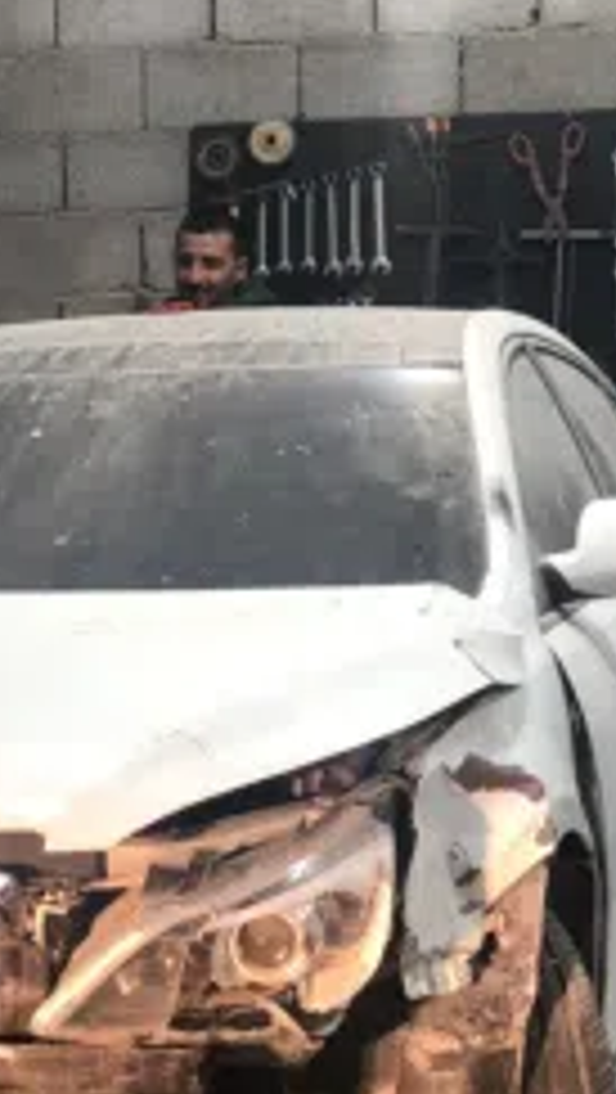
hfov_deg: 8.1
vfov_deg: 14.3
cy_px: 923
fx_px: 4319
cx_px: -180
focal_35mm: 149
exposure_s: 1/50
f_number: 2.4
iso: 100
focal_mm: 6
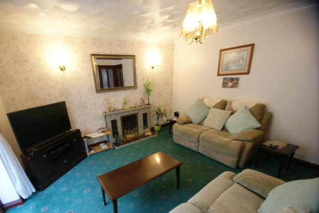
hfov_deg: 100.3
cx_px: 160
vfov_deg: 77.5
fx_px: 133
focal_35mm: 15
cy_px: 106
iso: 400
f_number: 3.5
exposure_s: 1/20
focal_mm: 10
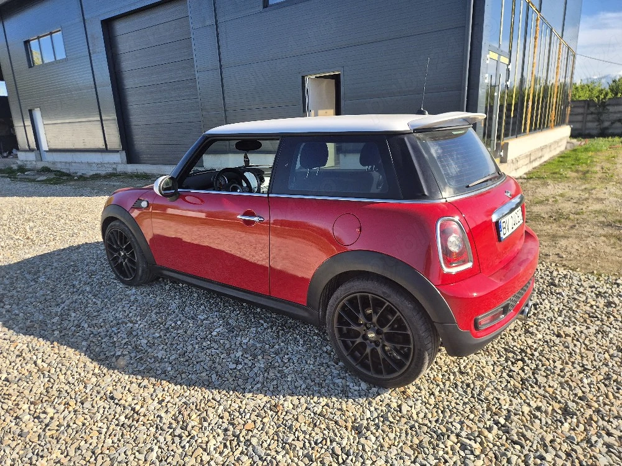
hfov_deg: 73.9
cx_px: 311
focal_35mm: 23
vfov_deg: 58.9
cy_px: 233
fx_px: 413
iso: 25
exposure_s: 1/909
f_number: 1.8
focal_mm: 5.4
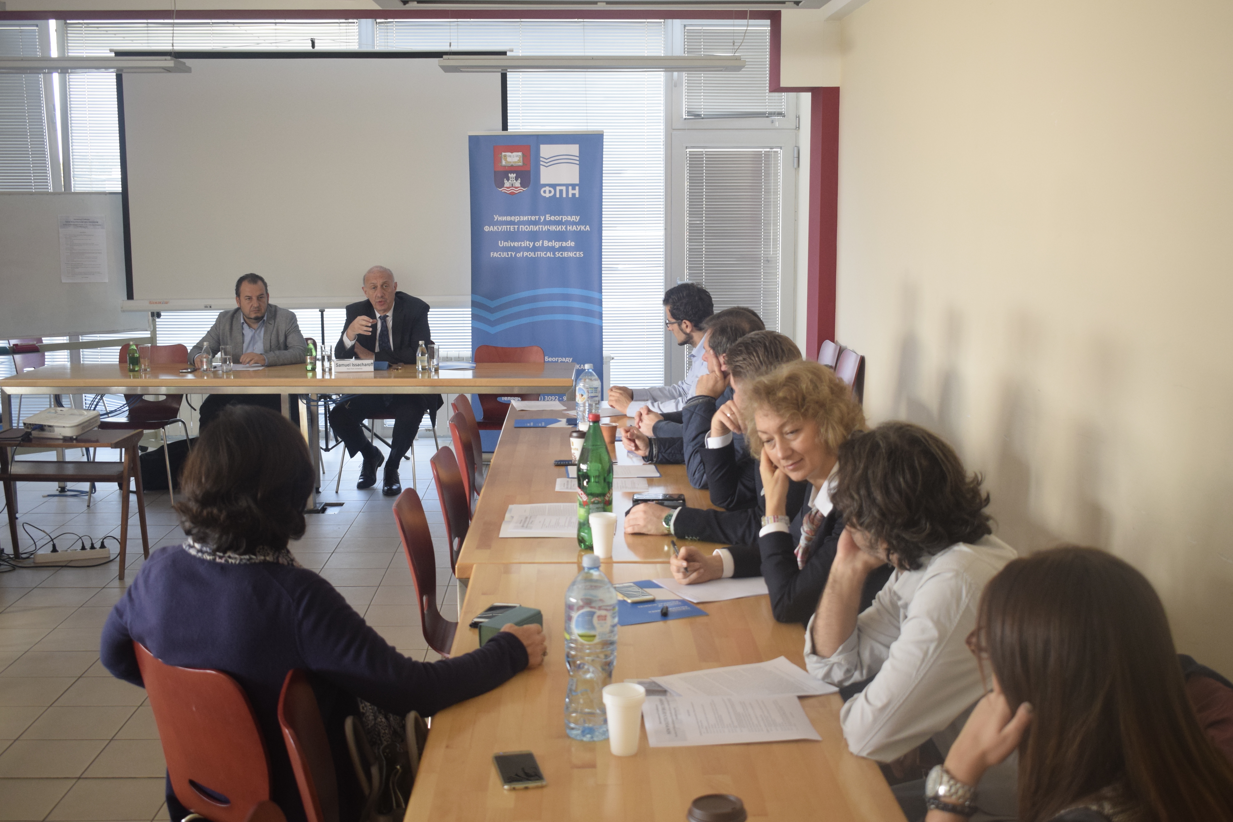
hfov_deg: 47.9
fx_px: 1387
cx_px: 616
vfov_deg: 33.0
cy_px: 411
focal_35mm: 40
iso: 1000
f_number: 5
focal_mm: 27
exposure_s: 1/125
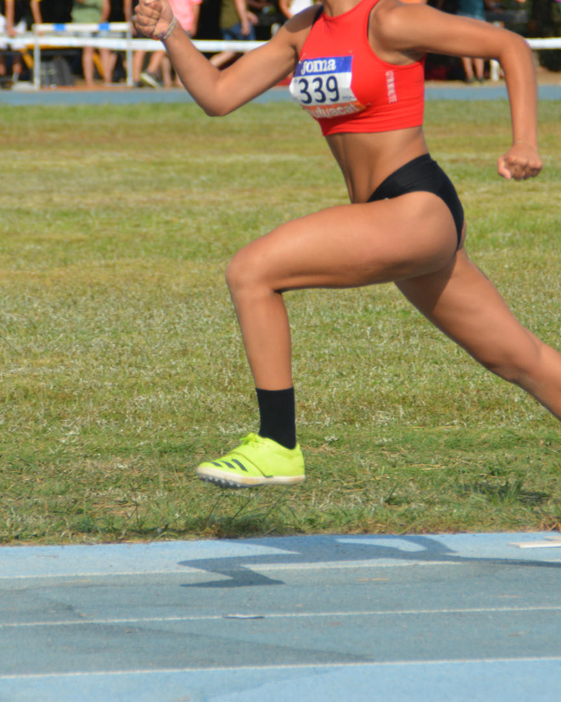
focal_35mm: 536
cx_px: 203
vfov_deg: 3.6
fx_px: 11123
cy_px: 258
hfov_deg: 2.9
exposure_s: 1/1600
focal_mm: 200
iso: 400
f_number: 7.1
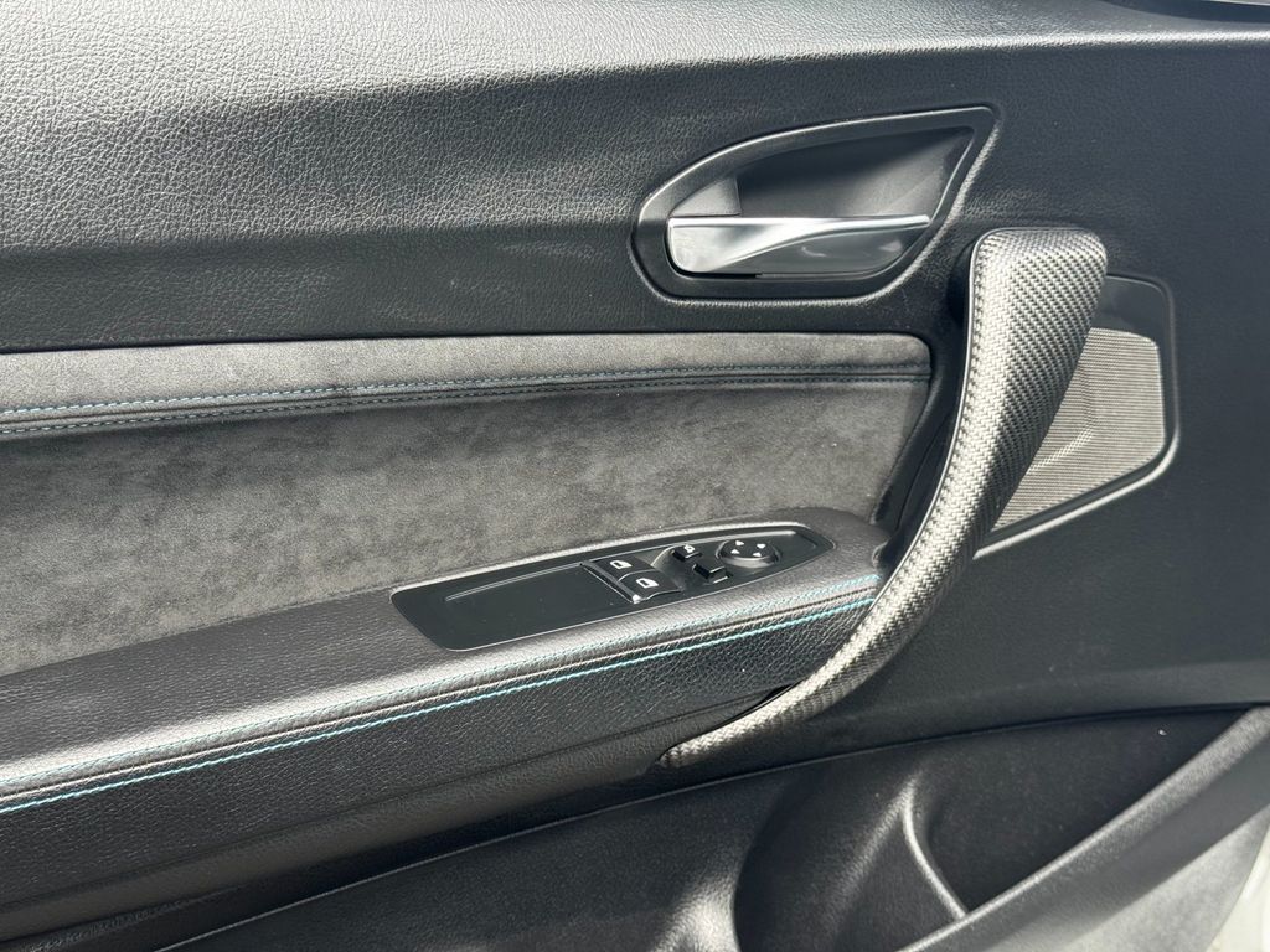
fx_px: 1761
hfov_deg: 39.7
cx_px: 635
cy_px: 476
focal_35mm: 48
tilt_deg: -18.2
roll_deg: -0.3
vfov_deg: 30.3
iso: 64
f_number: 1.78
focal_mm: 6.76
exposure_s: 1/349
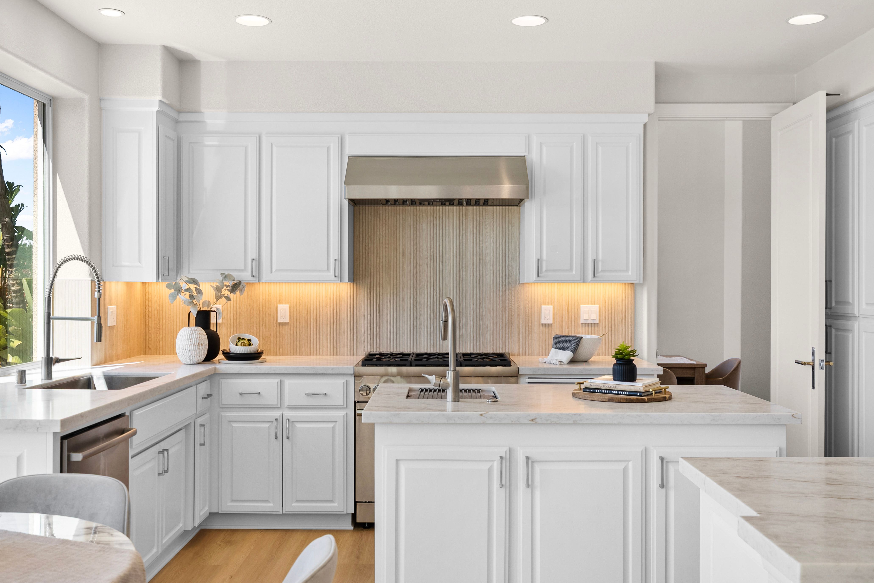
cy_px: 289
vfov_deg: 36.9
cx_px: 425
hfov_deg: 53.1
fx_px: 874
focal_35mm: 36
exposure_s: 1/500
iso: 100
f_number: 8
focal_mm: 35
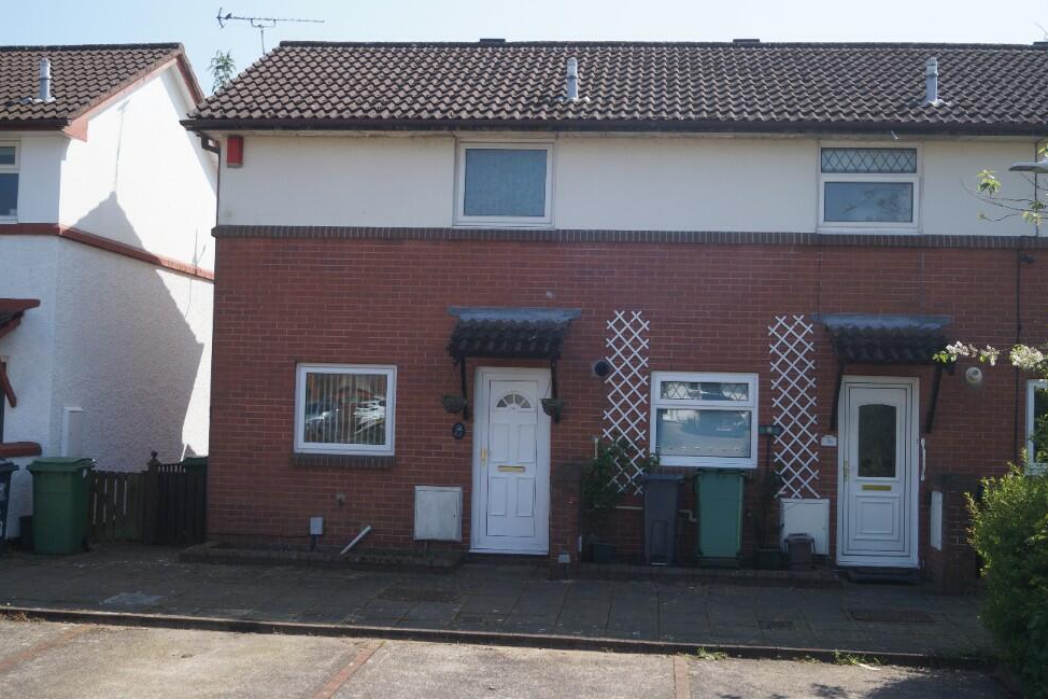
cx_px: 529
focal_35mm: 41
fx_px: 1193
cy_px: 360
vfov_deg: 32.6
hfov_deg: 47.4
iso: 100
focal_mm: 26
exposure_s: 1/500
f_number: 4.5
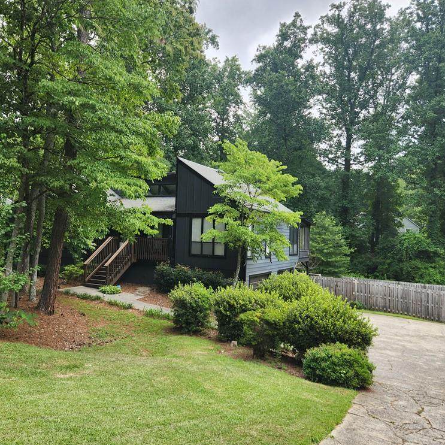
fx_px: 407
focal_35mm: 28
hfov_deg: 57.1
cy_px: 220
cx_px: 192
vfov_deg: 57.3
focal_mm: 5.4
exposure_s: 1/222
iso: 20
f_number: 1.8
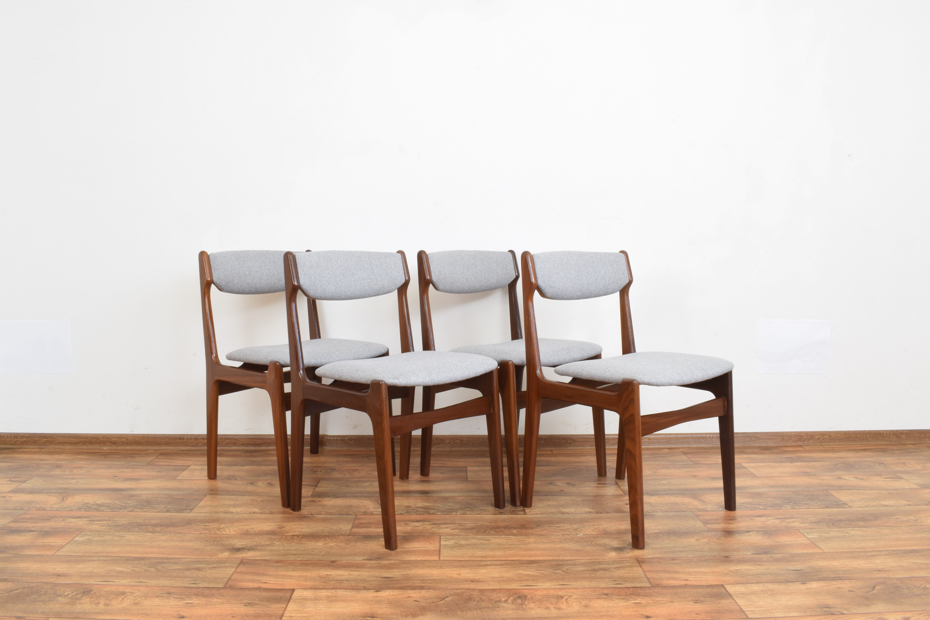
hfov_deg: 61.9
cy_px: 310
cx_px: 465
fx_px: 775
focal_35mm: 30
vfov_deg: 43.6
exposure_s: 5
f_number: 22
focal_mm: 20
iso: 100
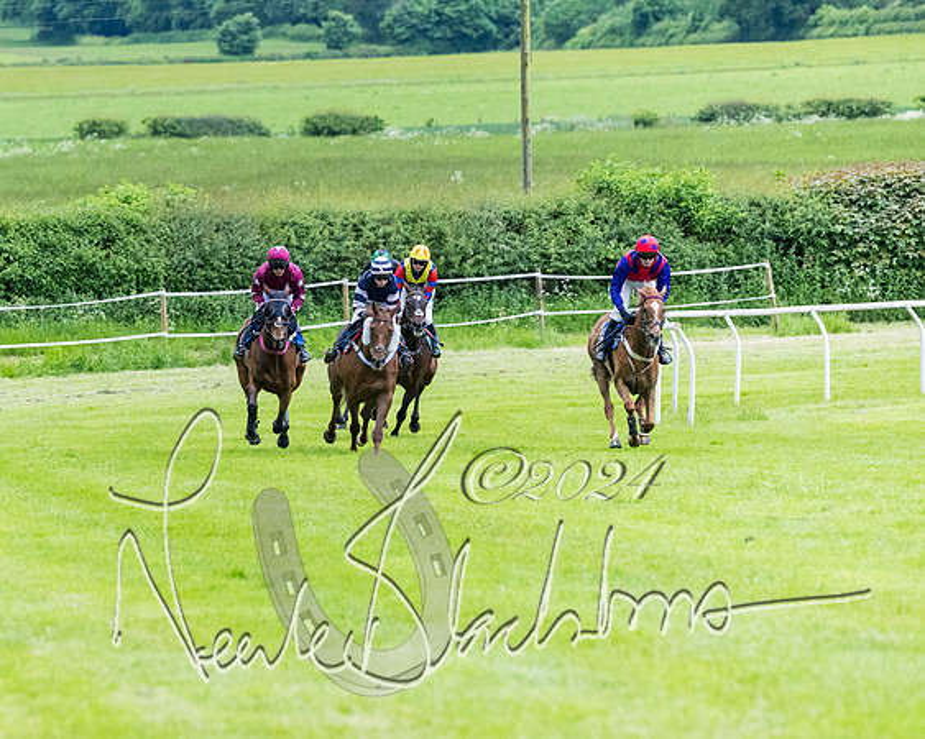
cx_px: 196
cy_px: 386
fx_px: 8103
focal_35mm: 296
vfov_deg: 5.2
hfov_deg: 6.5
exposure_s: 1/3200
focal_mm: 170
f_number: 4
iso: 2000
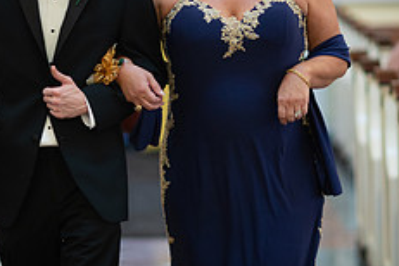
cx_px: 167
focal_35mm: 263
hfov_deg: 7.8
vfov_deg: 5.2
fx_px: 2915
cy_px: 135
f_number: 2
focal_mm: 135
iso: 1600
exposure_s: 1/250
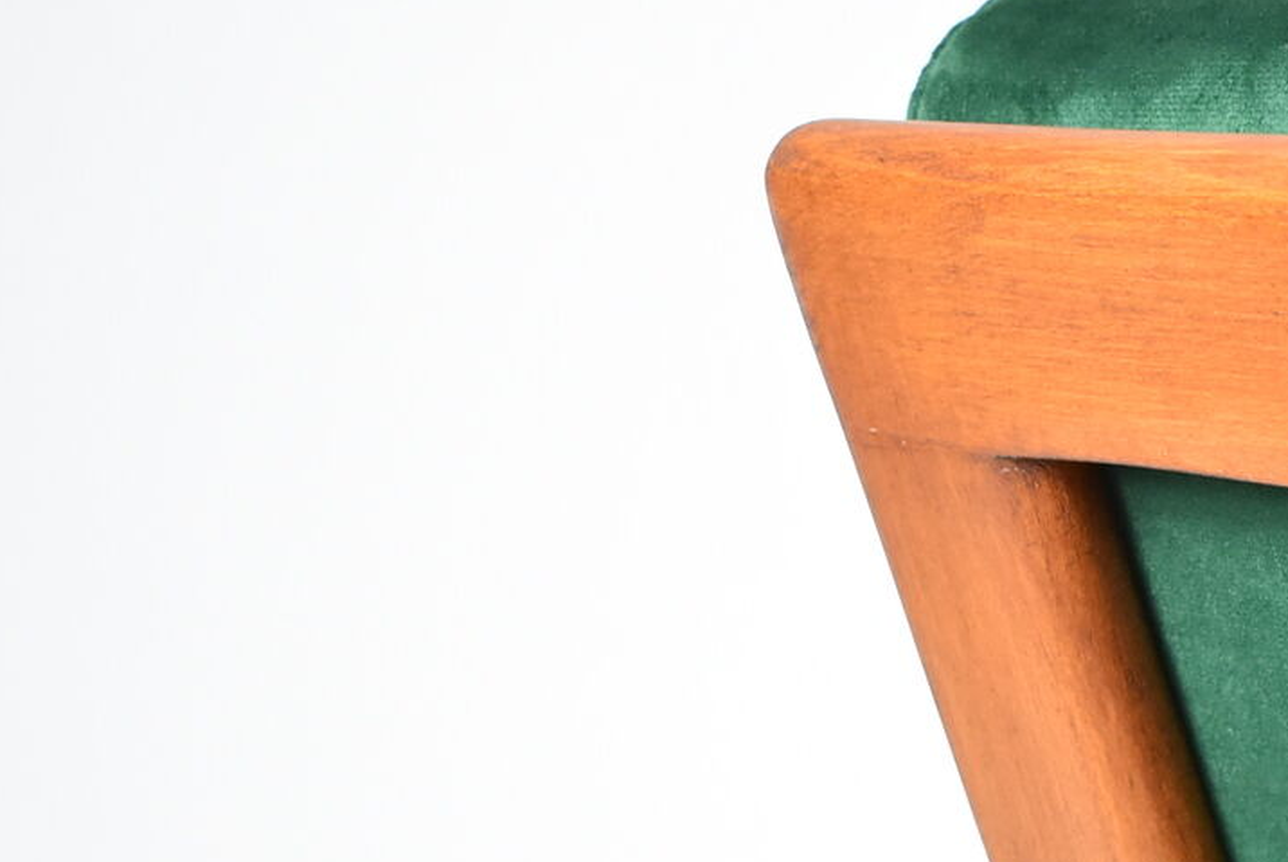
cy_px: 823
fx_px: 4799
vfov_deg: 10.2
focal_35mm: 134
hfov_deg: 14.9
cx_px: 1459
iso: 1400
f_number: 4.5
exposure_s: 1/125
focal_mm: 32
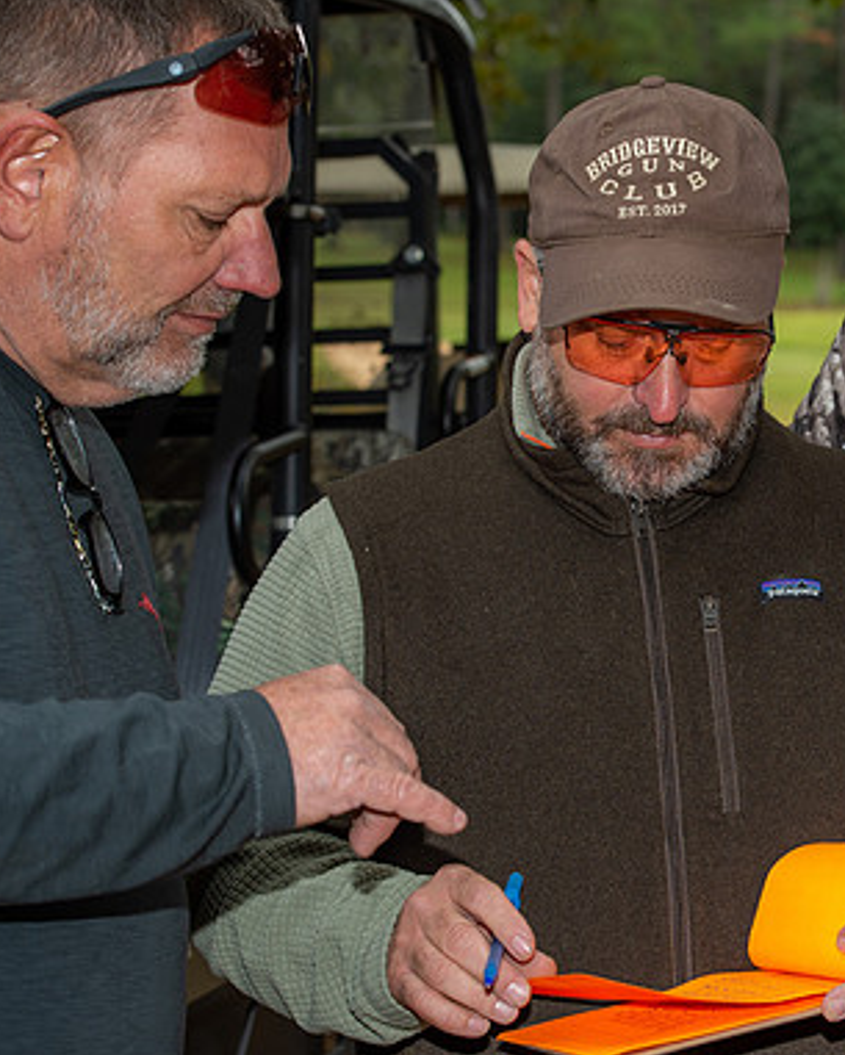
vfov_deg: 19.2
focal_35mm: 100
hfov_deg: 15.3
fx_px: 3125
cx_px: 715
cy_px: 529
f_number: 7.1
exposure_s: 1/250
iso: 320
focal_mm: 70
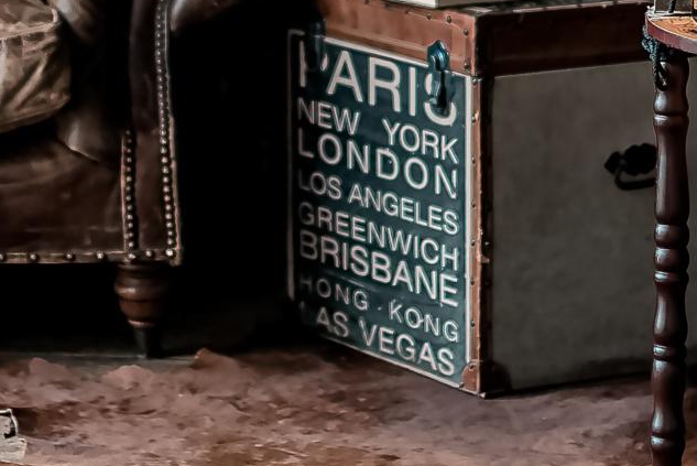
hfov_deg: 8.7
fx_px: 4592
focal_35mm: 237
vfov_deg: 5.8
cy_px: -57
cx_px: 182
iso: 125
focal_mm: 50
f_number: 1.8
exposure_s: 1/125
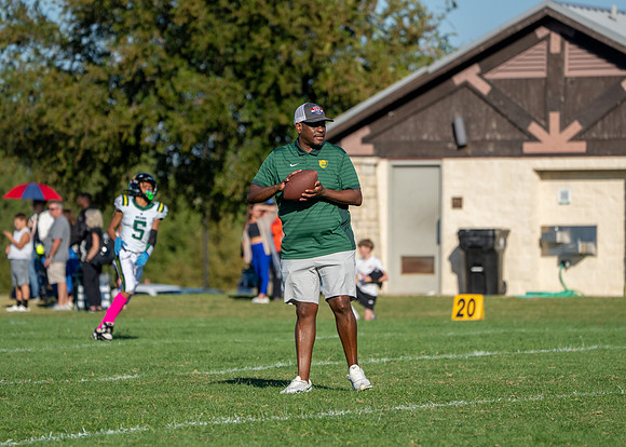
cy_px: 219
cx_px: 311
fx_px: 4698
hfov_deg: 7.6
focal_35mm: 264
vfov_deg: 5.4
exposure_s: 1/5000
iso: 500
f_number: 5.6
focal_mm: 244
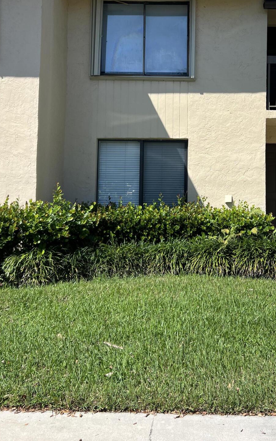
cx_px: 195
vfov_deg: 50.5
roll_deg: -2.4
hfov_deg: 33.1
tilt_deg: +4.3
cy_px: 144
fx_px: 457
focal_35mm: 38
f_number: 1.5
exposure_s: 1/3077
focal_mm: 5.7
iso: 50
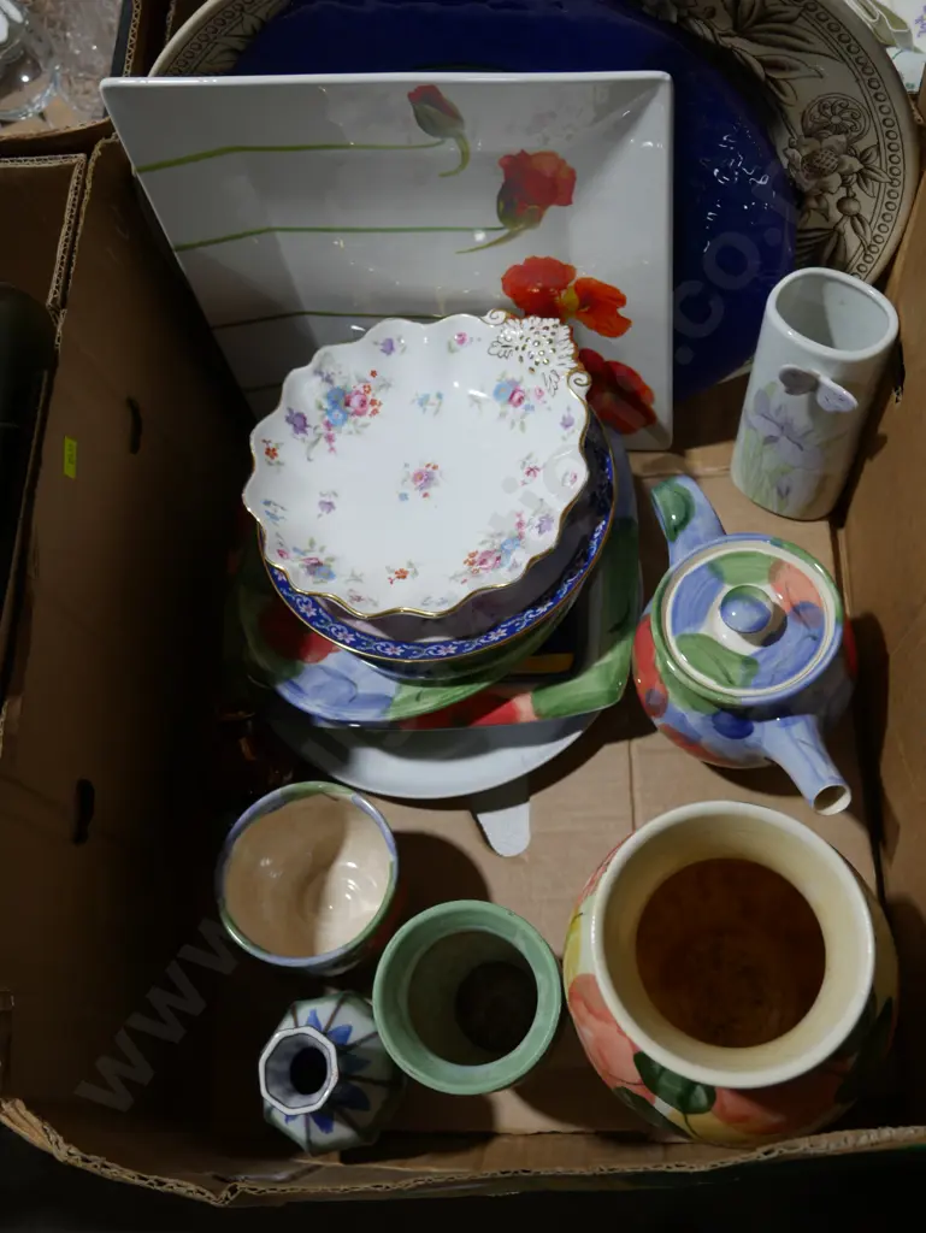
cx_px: 463
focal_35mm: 34
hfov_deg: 41.8
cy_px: 616
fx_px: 1212
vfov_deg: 53.9
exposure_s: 1/100
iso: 200
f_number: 4
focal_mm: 17
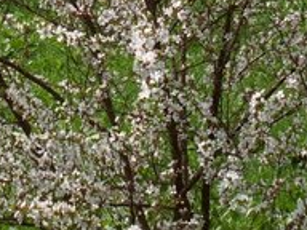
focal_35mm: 158
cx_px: 158
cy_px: -58
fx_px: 1401
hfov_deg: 12.5
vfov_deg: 9.3
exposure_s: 1/180
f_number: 7.7
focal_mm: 6.3
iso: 80
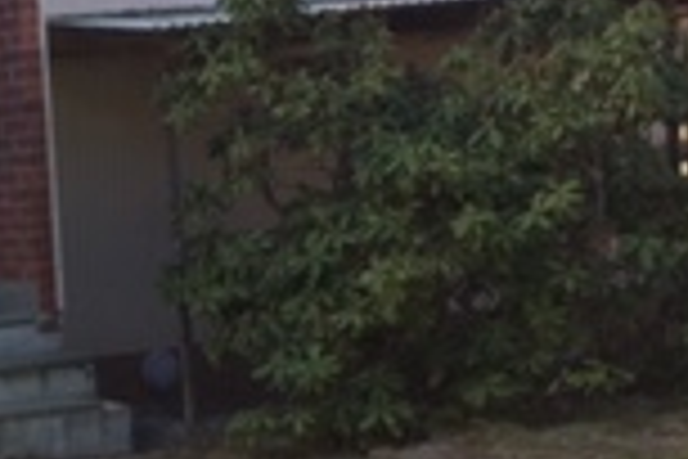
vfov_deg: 10.7
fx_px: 2408
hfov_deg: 15.2
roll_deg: +5.3
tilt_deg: -10.4
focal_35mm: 126
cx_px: -297
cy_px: 540
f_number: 2.2
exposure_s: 1/403
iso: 32
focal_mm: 4.15
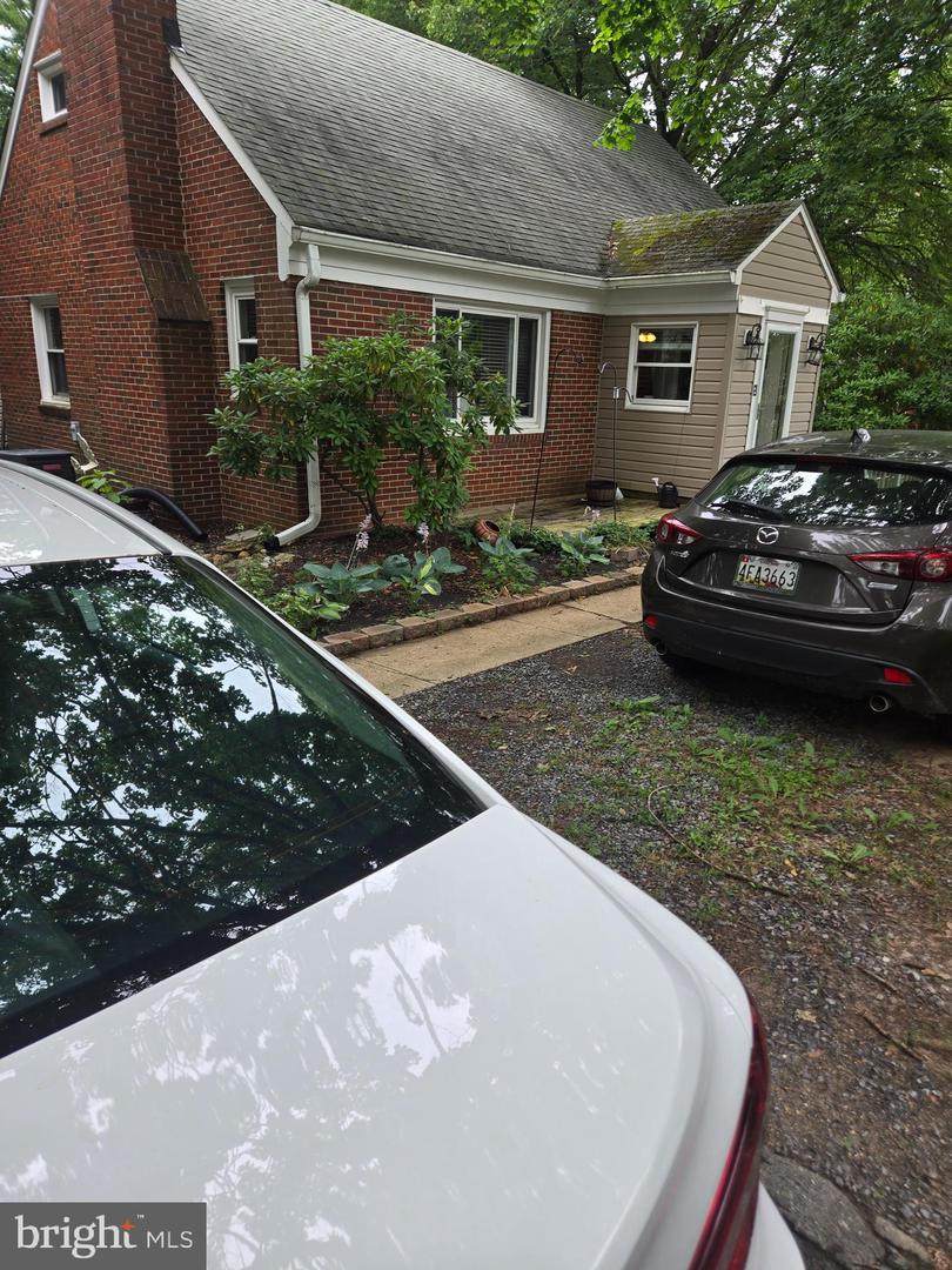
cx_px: 476
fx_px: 843
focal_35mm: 23
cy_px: 635
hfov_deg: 58.9
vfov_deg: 73.9
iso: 25
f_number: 1.8
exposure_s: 1/199
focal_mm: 5.4
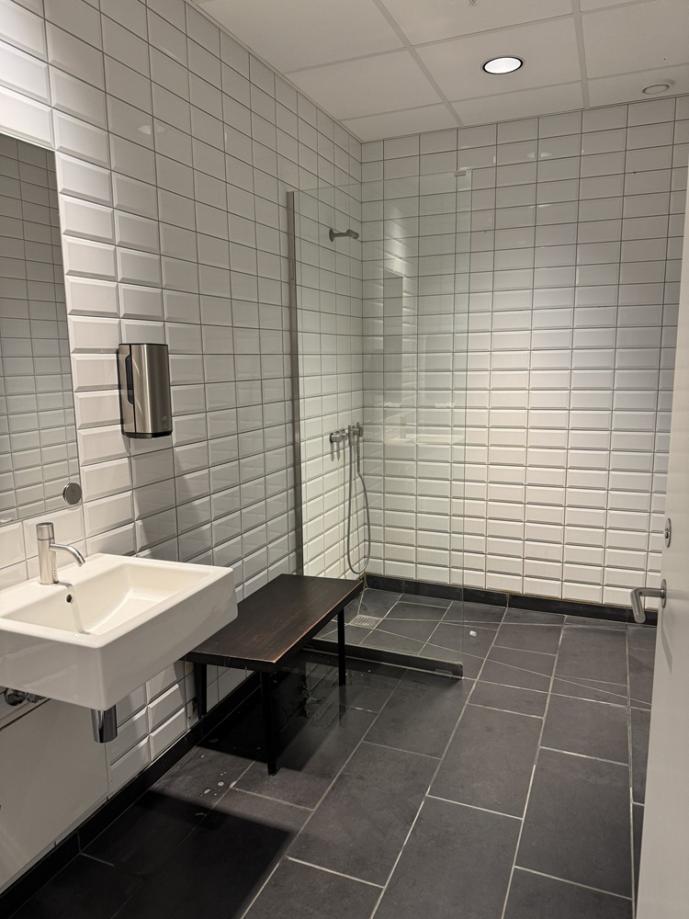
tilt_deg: -9.4
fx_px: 637
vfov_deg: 71.6
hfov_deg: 56.8
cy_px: 460
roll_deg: +0.8
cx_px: 344
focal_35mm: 24
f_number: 1.78
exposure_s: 1/50
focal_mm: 6.76
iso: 160
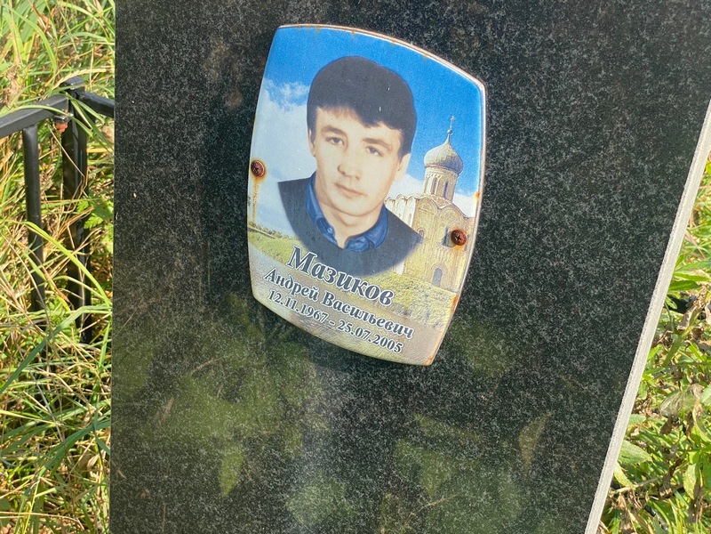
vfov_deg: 28.0
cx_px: 356
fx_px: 1068
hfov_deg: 36.8
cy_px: 267
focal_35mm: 52
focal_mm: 6
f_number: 2
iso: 20
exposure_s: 1/421
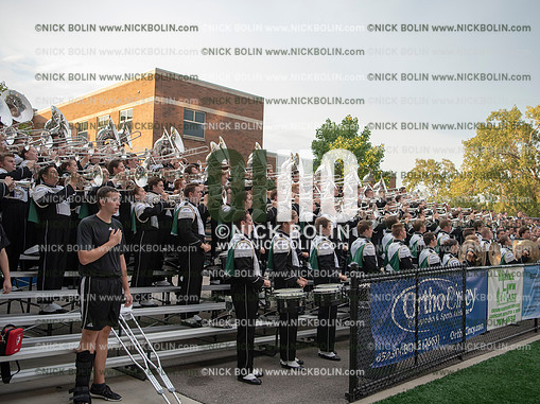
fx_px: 530
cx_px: 282
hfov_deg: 54.0
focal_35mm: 34
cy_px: 200
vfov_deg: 41.7
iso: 800
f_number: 3.2
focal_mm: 31
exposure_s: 1/1250
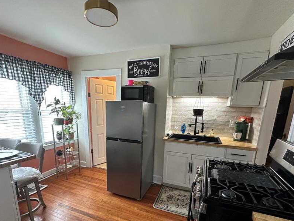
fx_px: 153
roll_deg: -1.1
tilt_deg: -12.2
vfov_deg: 70.4
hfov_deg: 87.7
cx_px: 140
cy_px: 139
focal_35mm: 18
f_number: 2.2
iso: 200
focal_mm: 2.22
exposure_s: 1/120
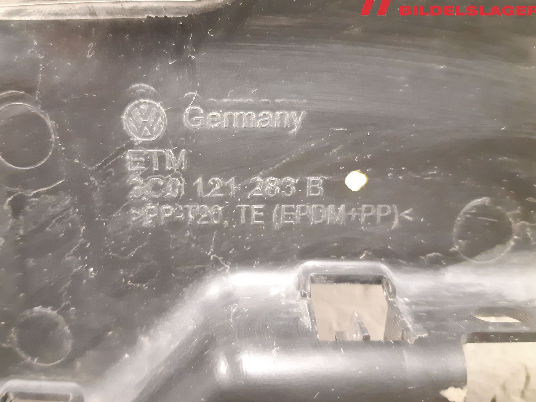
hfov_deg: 61.5
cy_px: 190
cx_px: 241
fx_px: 449
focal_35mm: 29
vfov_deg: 48.2
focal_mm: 3.93
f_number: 1.7
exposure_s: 1/25
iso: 800
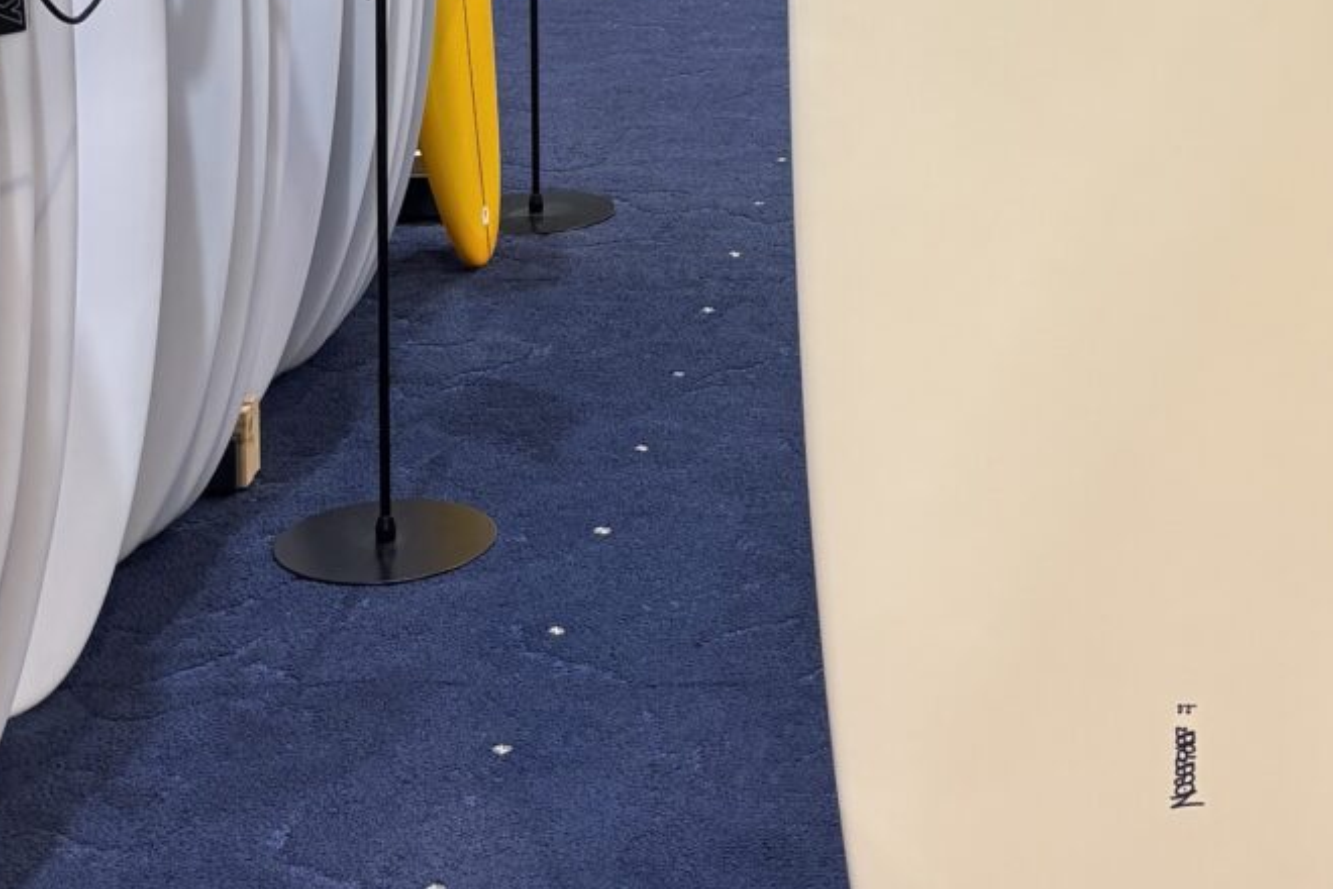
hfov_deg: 24.2
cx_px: 1161
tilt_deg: -5.1
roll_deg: -0.9
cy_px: -372
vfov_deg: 15.6
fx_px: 3036
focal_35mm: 82
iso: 64
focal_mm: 5.96
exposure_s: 1/60
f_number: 1.6
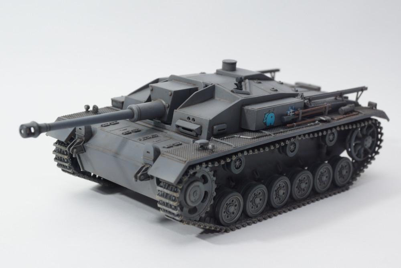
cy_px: 134
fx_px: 752
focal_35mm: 68
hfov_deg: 29.9
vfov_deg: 20.2
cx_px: 200
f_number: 11
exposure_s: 1/160
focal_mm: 45
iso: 100
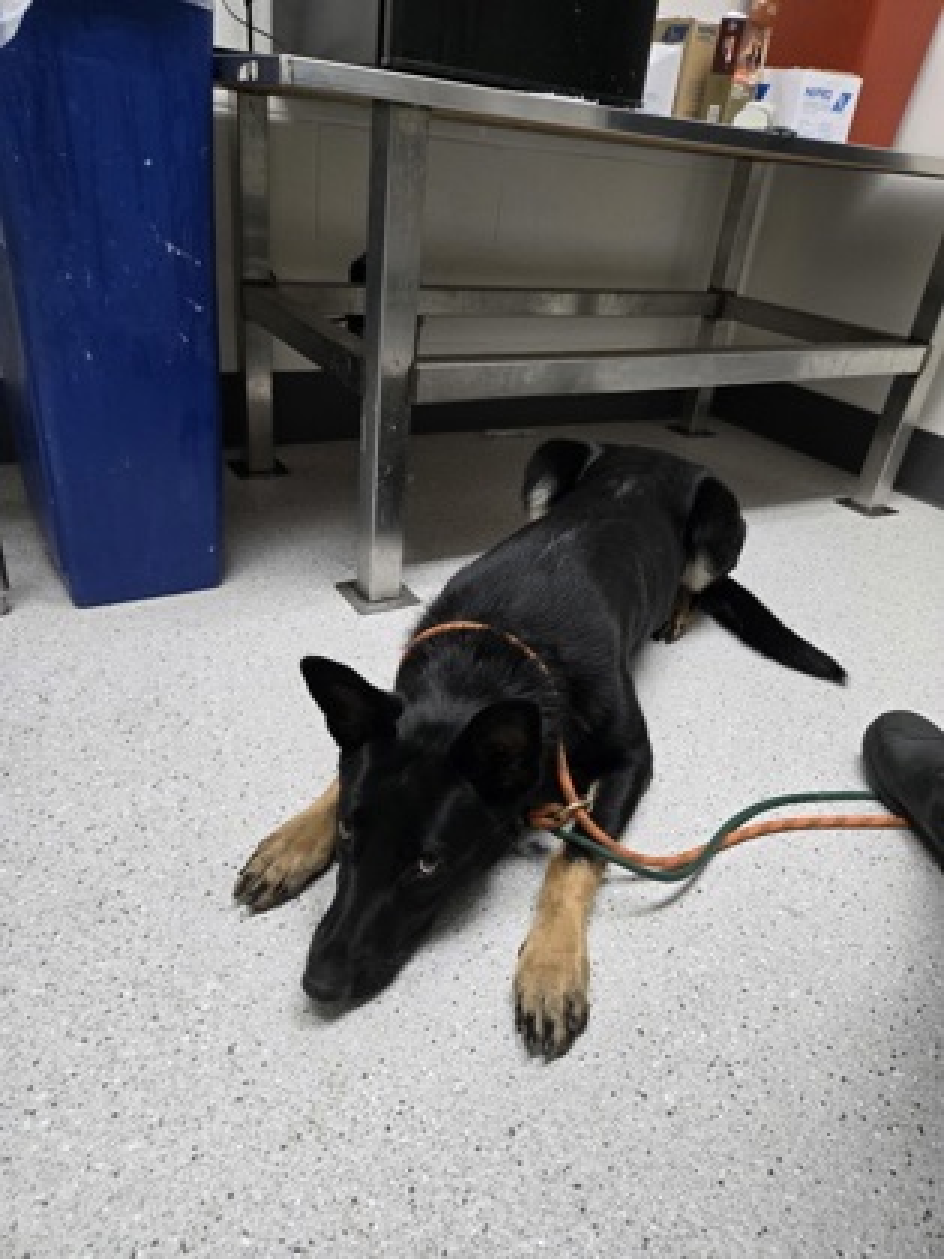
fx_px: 836
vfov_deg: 73.9
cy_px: 630
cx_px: 472
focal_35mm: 23
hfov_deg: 58.9
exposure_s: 1/120
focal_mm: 5.4
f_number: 1.8
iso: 400
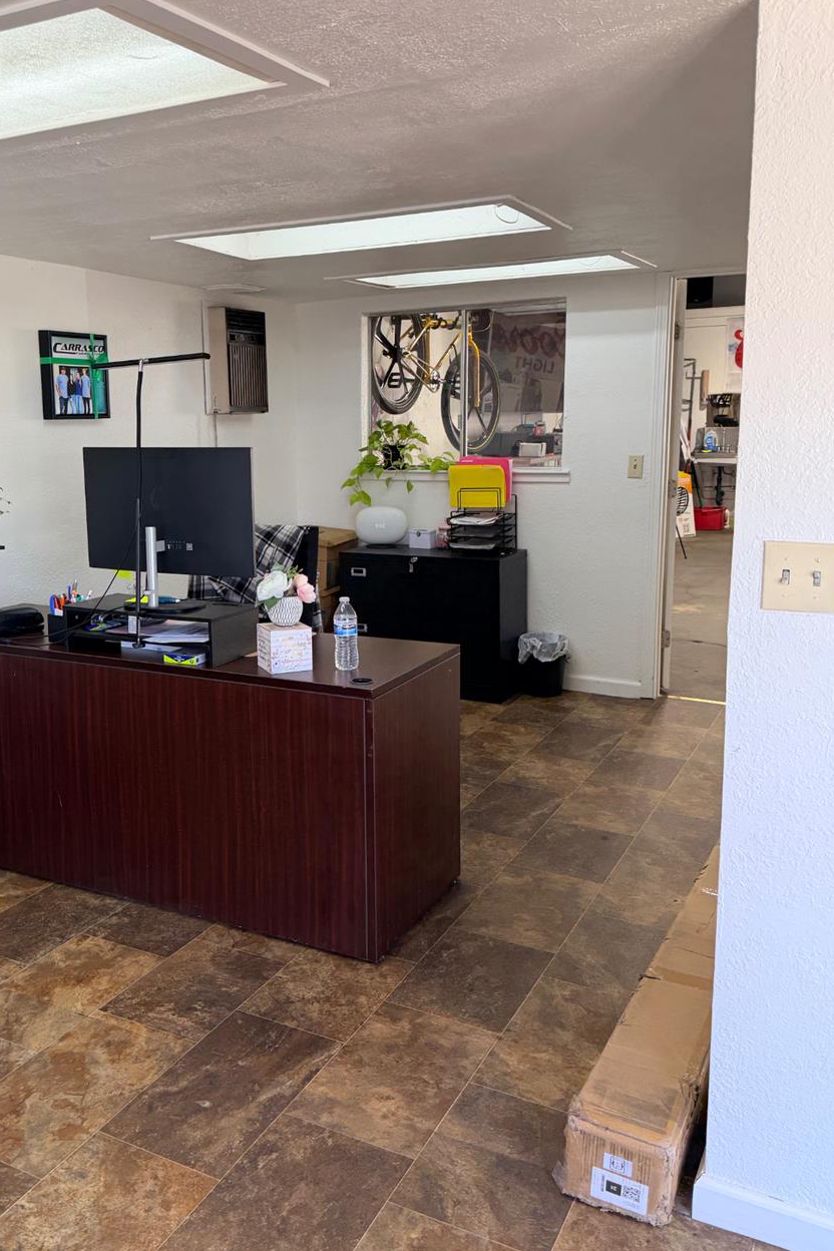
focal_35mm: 30
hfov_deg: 43.3
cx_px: 317
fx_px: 1042
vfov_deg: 61.8
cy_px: 572
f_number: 1.78
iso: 100
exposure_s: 1/179
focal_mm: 6.76
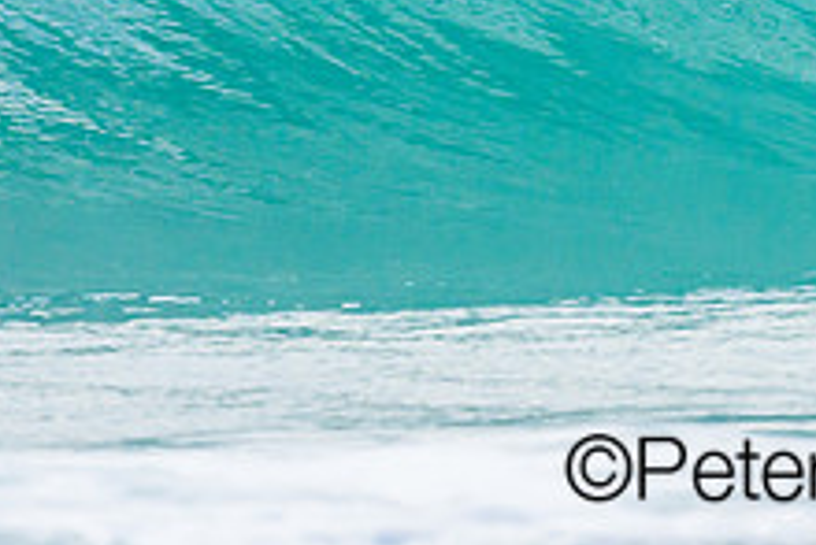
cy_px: -189
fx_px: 65729
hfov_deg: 0.7
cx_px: 894
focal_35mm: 2898
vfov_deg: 0.5
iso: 500
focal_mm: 800
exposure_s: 1/2000
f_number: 6.3
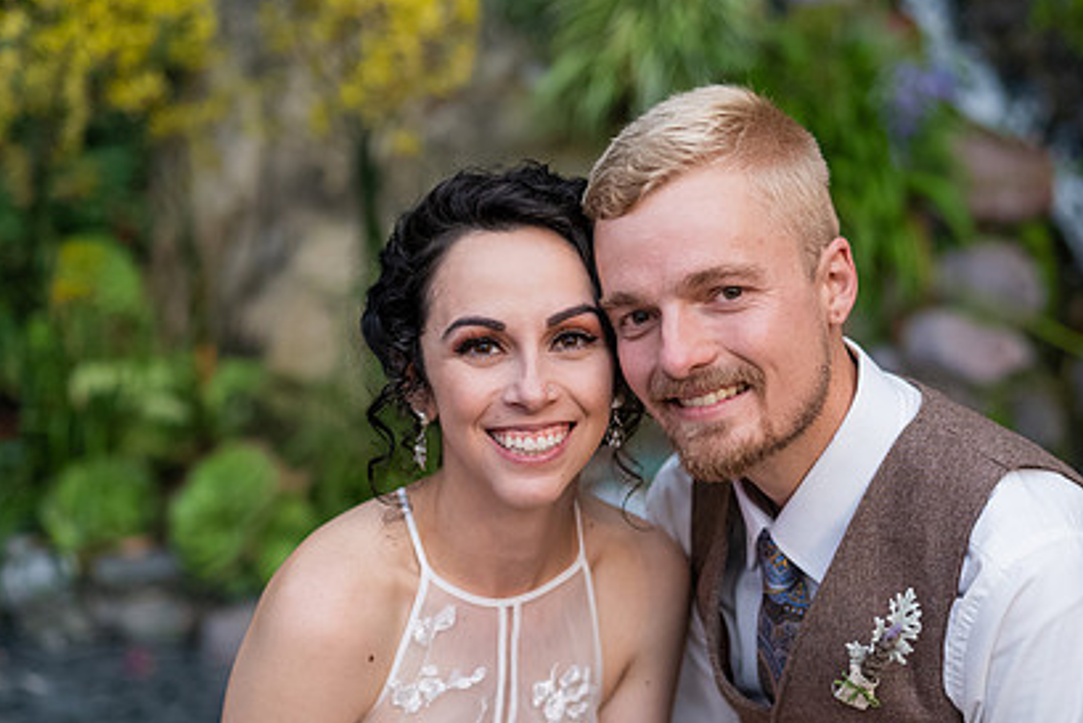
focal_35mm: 78
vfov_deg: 17.5
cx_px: 604
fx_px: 2347
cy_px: 430
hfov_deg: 26.0
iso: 500
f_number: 2.2
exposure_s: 1/320
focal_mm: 55
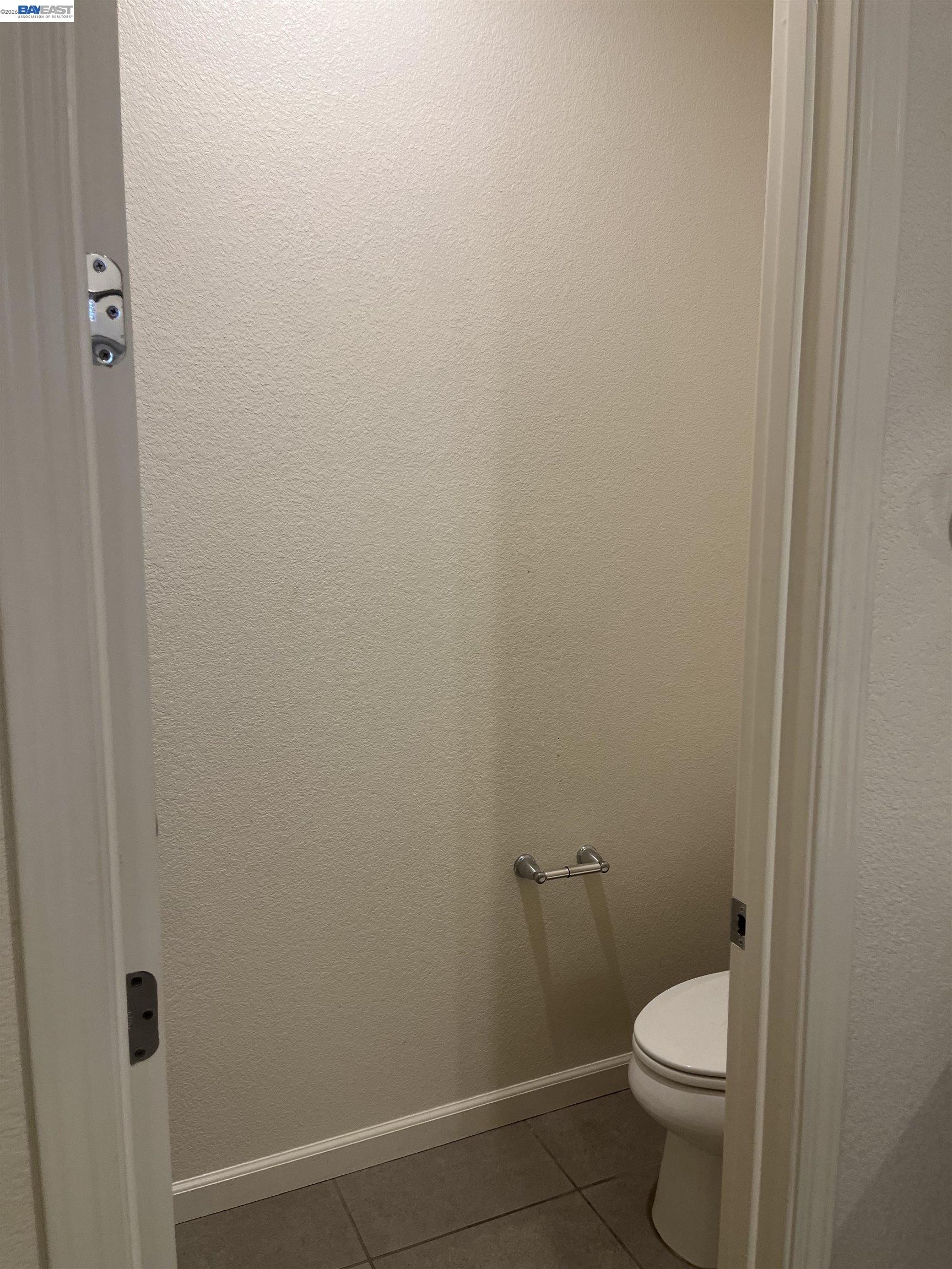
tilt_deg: -8.8
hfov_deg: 53.1
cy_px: 634
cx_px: 476
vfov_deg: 67.3
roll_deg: -1.2
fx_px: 953
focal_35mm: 26
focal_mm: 5.1
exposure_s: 1/120
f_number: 1.6
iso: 100
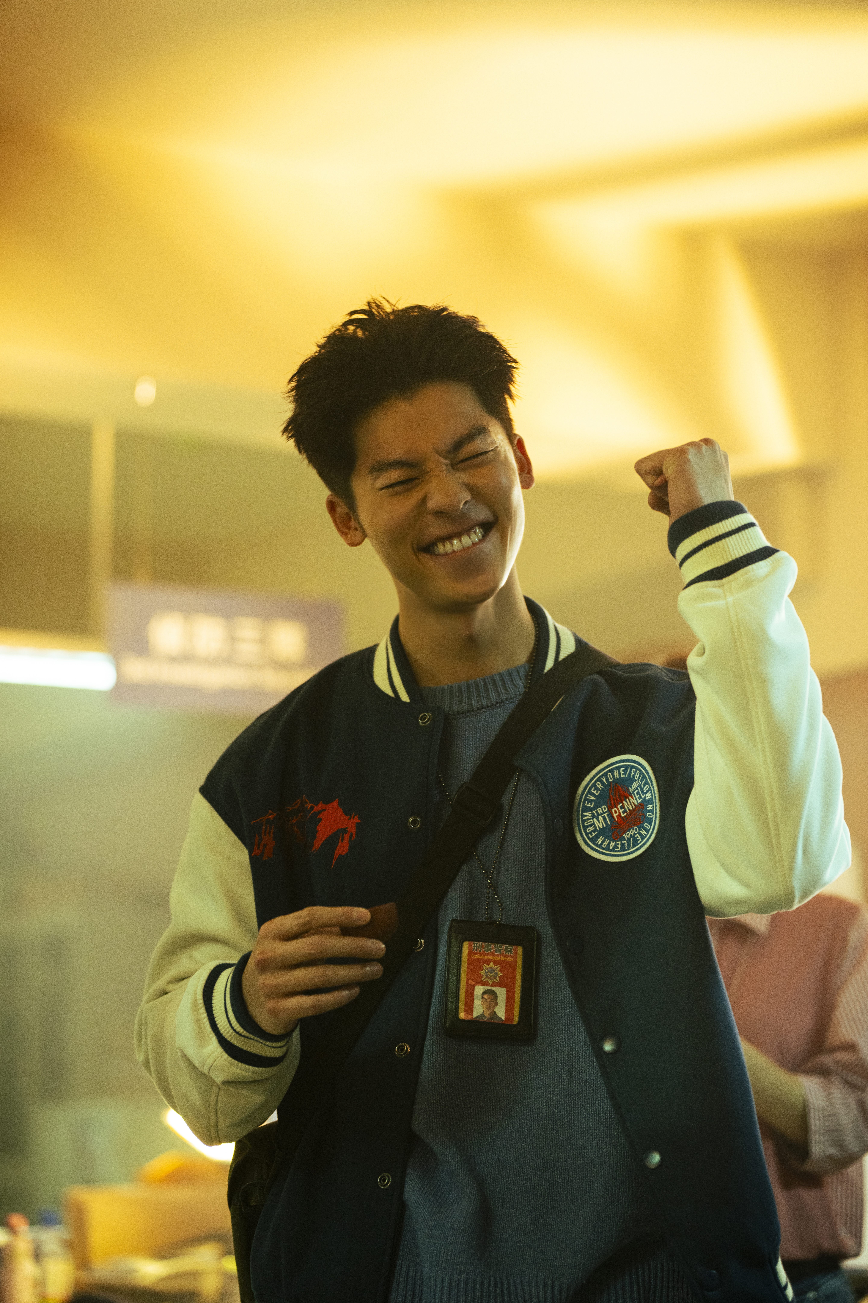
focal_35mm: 89
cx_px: 434
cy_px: 652
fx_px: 3219
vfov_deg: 22.9
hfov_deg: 15.4
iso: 1600
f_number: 2.8
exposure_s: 1/200
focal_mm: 89
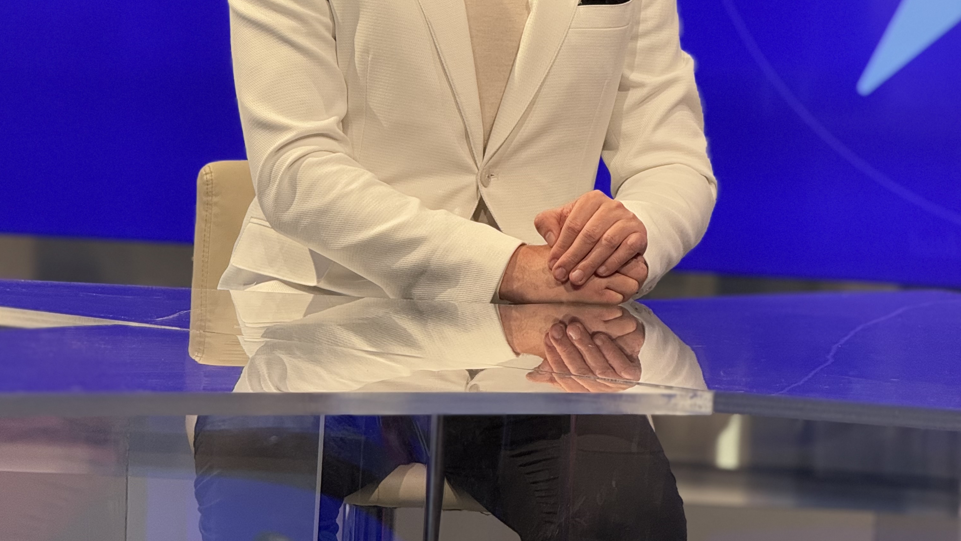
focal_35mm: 175
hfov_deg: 12.3
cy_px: -44
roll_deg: -3.1
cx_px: 479
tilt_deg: +2.0
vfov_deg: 6.9
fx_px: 4459
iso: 200
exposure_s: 1/100
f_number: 2.8
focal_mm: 15.66
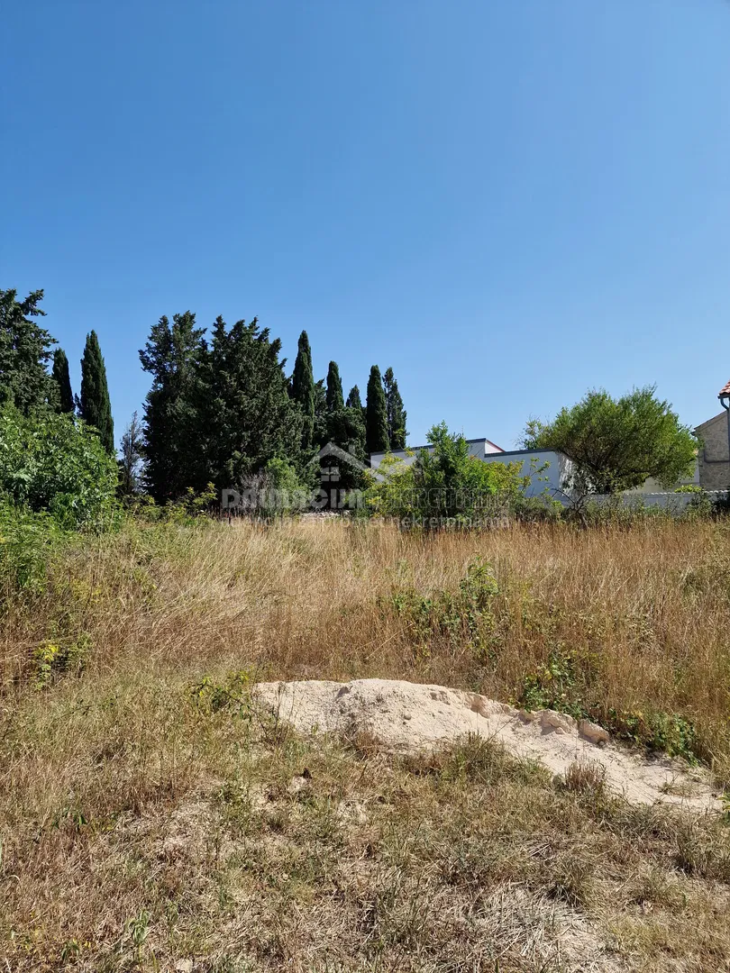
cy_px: 486
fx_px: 647
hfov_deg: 58.9
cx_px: 365
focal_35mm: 23
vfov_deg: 73.9
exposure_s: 1/1412
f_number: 1.8
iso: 50
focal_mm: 6.4
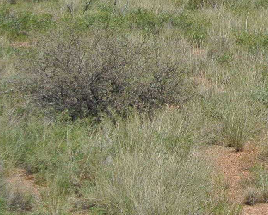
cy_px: -134
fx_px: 1419
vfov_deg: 8.4
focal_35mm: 179
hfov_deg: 9.9
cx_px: 550
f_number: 5
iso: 100
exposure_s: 1/800
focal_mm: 16.3
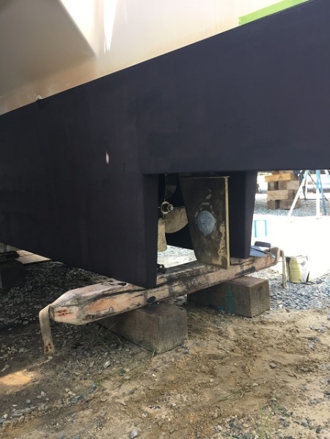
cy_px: 220
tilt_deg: -7.9
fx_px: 369
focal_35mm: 29
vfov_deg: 61.7
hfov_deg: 48.2
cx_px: 165
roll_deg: +3.5
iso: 40
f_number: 2.2
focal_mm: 4.15
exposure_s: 1/120
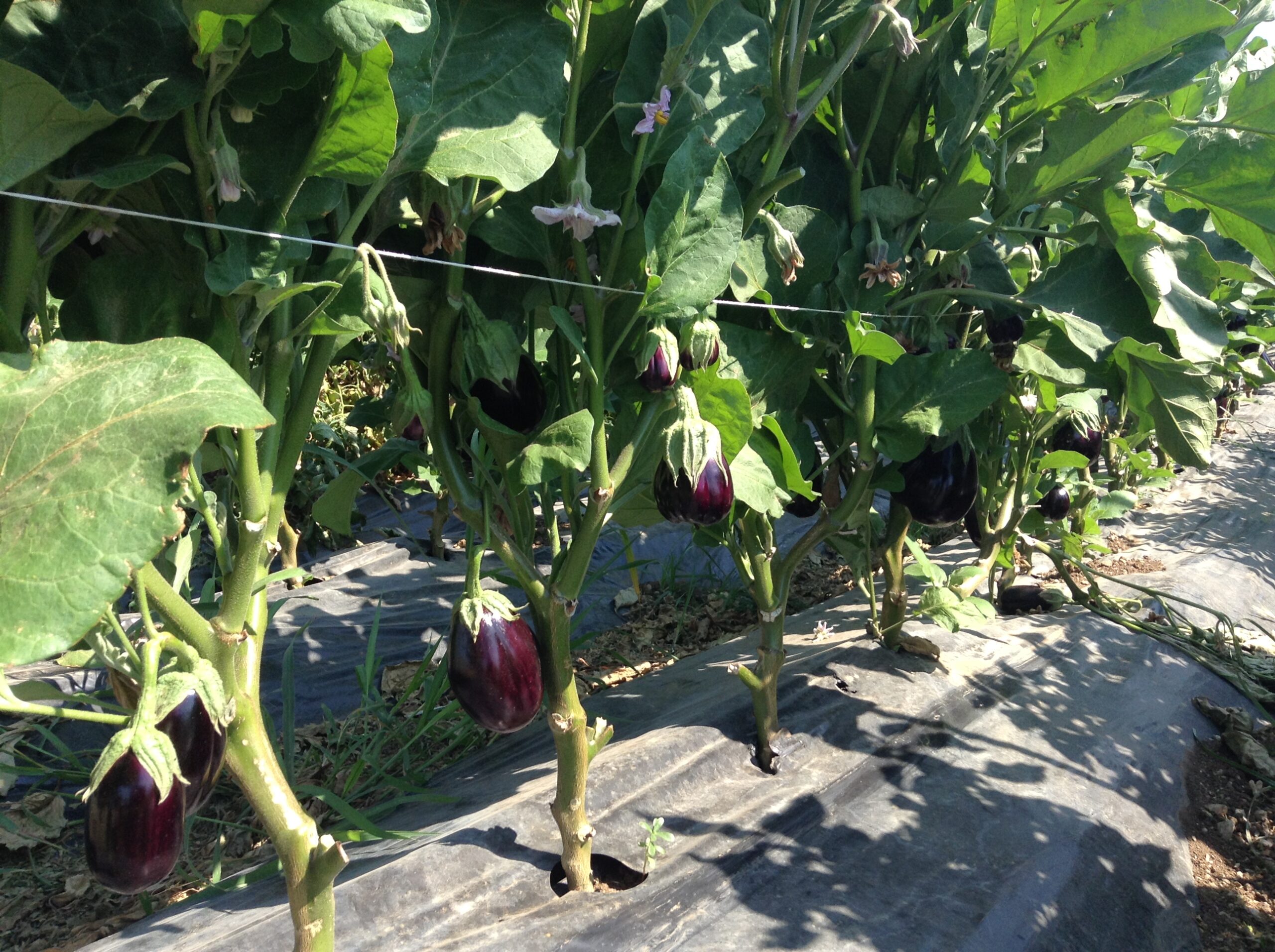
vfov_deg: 42.8
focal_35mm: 33
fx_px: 1214
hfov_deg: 55.4
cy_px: 476
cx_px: 638
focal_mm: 3.3
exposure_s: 1/417
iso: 25
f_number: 2.4
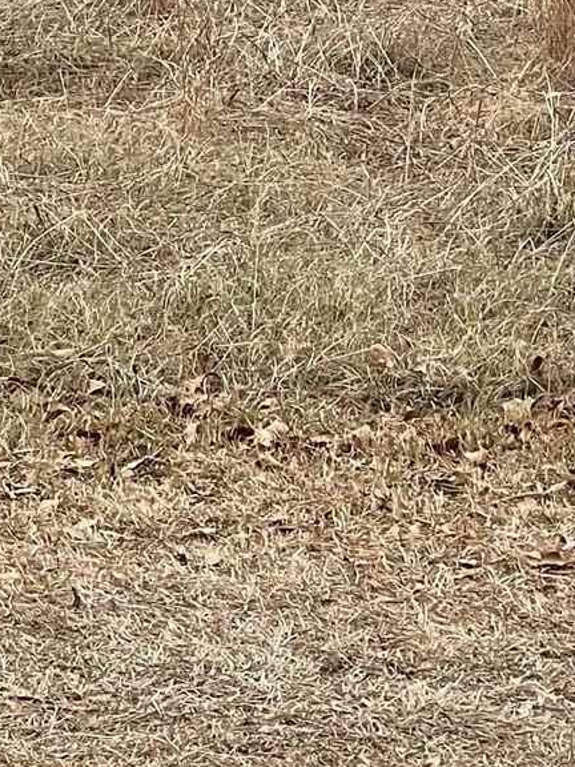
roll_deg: +0.1
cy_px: -220
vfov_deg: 7.6
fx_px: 5670
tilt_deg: -1.9
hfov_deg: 5.7
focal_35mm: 256
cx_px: -418
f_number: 2.2
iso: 20
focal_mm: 7.5
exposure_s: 1/461
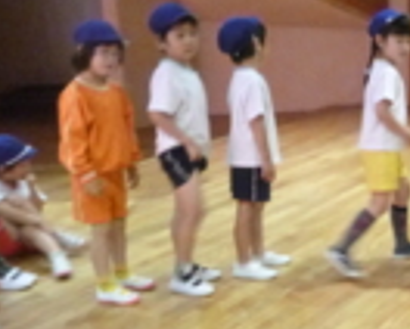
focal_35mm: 75
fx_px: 911
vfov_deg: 20.3
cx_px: 478
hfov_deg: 23.4
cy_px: 245
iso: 800
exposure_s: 1/8
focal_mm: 5.2
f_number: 4.1
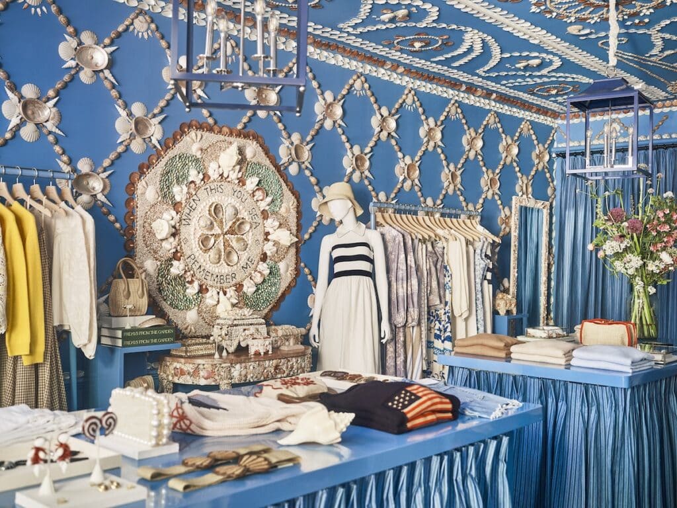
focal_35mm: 40
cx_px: 338
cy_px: 254
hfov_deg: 46.8
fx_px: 782
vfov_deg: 36.0
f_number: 5.6
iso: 1250
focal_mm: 50
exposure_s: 1/3
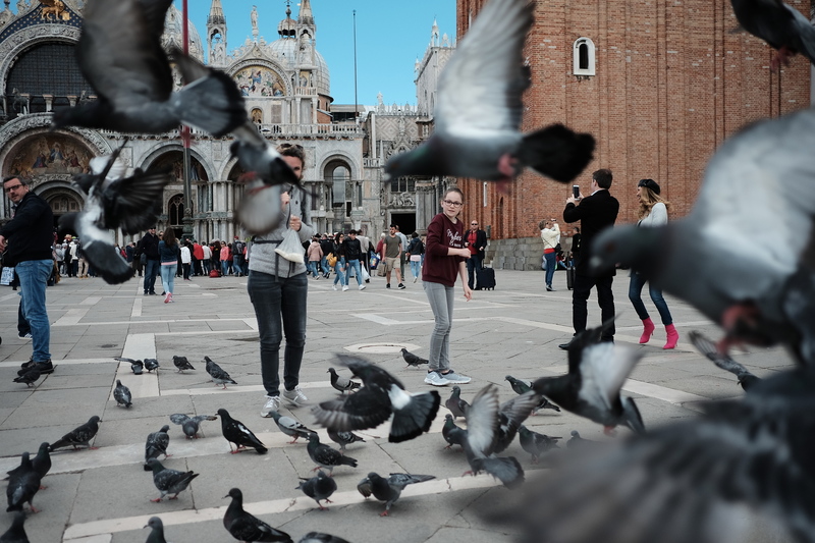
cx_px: 408
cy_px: 272
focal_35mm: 35
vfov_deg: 37.8
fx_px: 792
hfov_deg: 54.4
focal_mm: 23
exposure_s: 1/550
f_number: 2
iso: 200
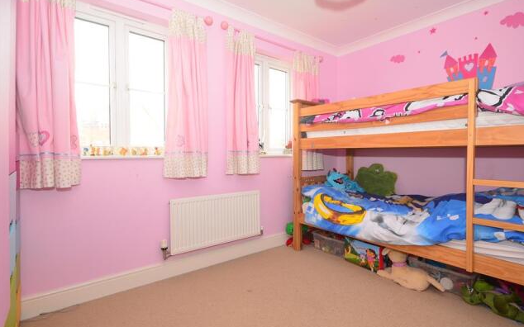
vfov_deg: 58.3
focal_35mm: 21
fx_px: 293
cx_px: 268
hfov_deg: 83.6
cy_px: 155
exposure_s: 1/15
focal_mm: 13
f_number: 8
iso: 200
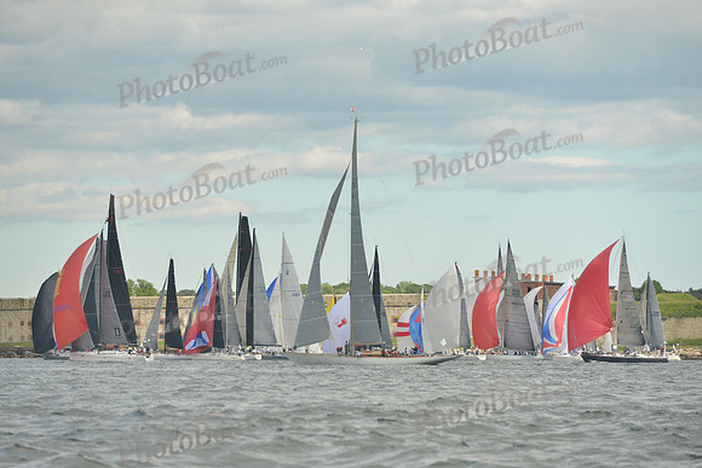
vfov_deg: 7.0
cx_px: 351
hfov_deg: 10.5
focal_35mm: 195
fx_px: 3803
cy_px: 234
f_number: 5.6
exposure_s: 1/640
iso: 400
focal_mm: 195
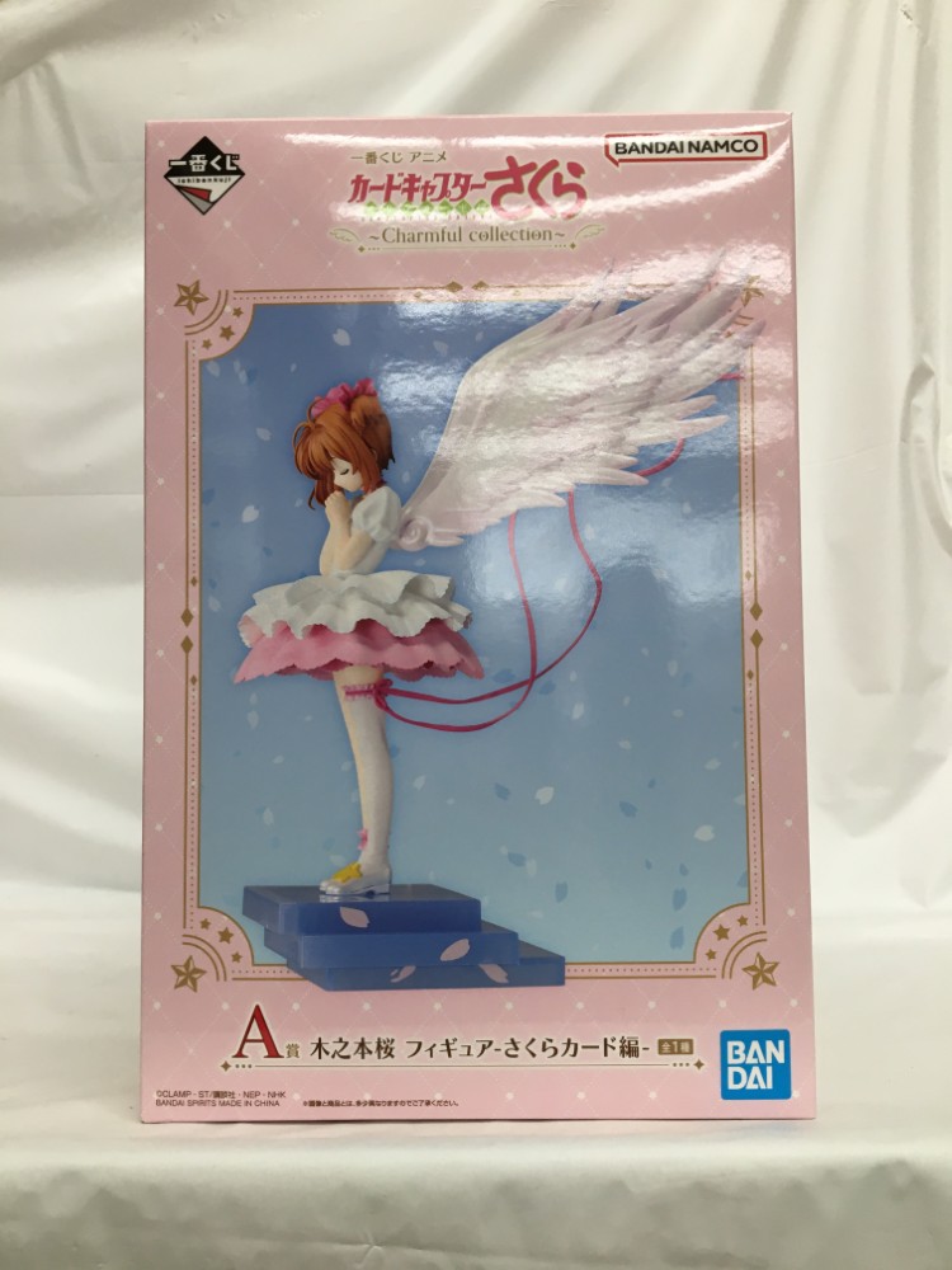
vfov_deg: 61.7
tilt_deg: +2.3
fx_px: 1063
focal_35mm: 29
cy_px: 635
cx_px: 476
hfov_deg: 48.2
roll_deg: +0.7
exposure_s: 1/30
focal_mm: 4.15
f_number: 2.2
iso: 25
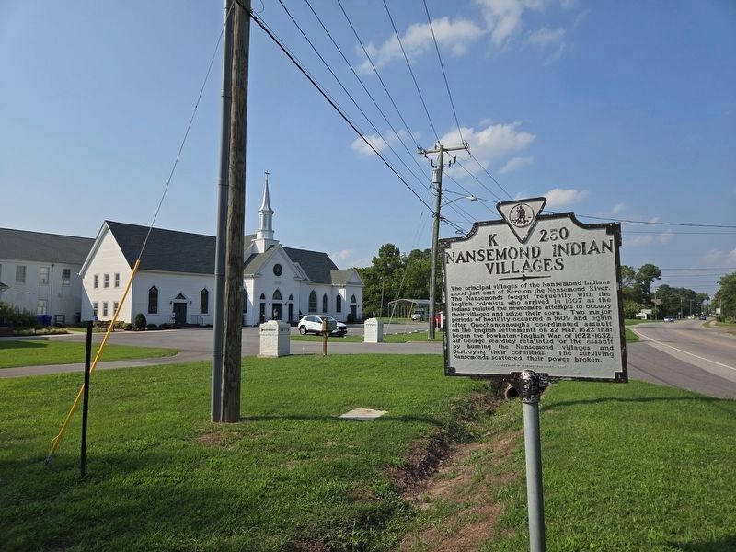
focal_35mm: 23
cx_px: 368
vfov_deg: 58.9
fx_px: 489
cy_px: 276
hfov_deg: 73.9
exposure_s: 1/2531
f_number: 1.8
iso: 25
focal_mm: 5.4
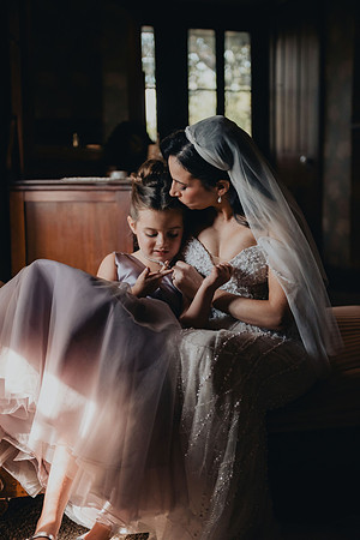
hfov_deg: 24.6
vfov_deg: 36.2
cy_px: 270
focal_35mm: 55
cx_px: 180
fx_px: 825
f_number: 2.8
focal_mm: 55
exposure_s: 1/1000
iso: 1250
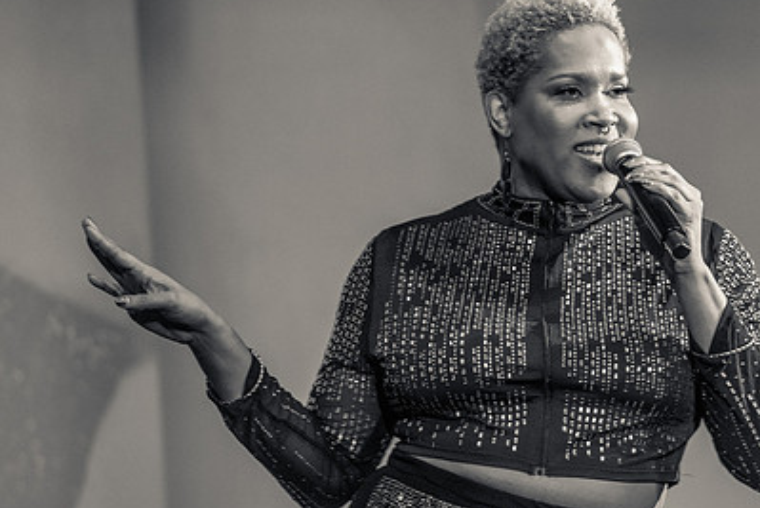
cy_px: 240
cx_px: 549
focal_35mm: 310
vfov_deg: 4.4
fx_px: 6552
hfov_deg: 6.6
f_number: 4
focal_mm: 188
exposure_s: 1/250
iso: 2000
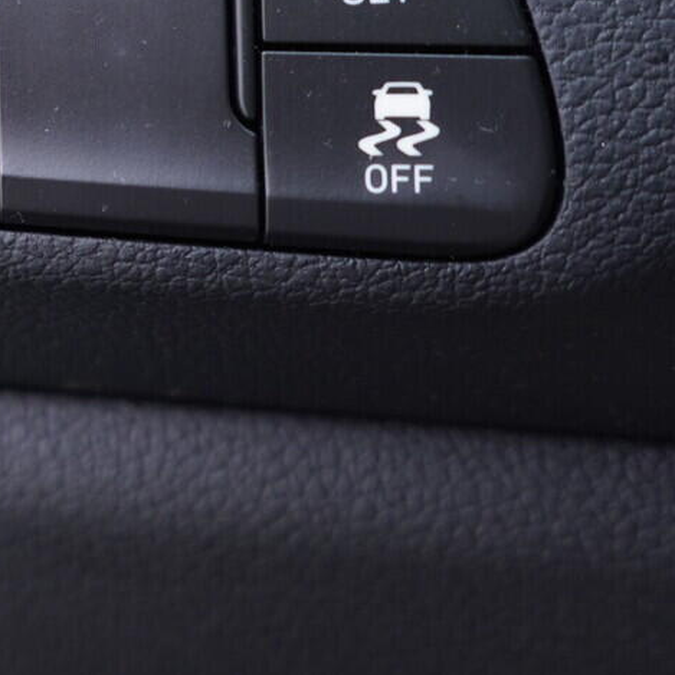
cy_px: 50
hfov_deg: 17.2
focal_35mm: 94
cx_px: -243
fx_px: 2074
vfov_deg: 18.2
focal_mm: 24
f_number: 2.8
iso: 250
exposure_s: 1/40
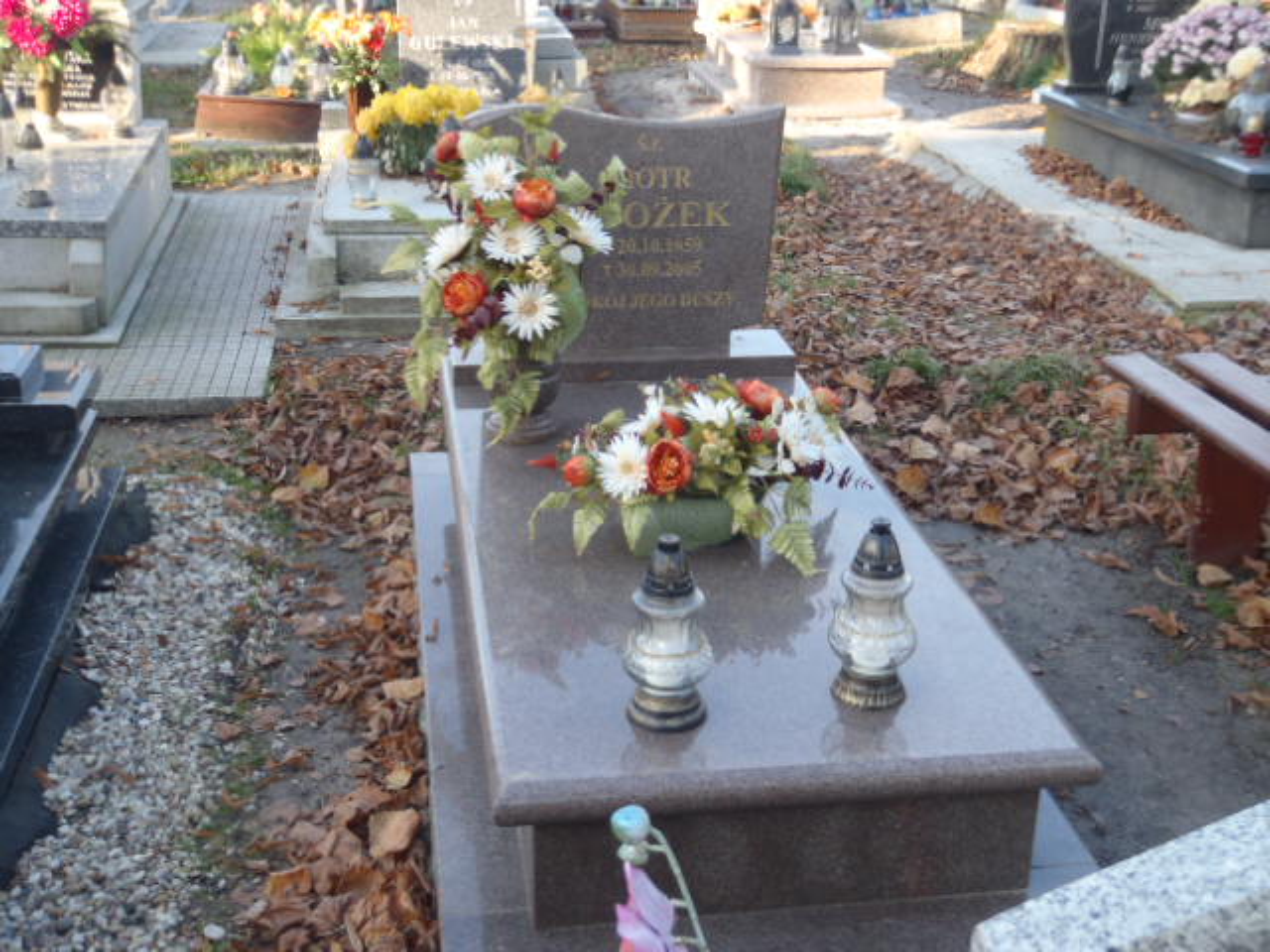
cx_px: 635
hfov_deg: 44.8
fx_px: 1541
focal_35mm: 42
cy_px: 476
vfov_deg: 34.3
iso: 64
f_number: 4.3
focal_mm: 7.57
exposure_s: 1/40
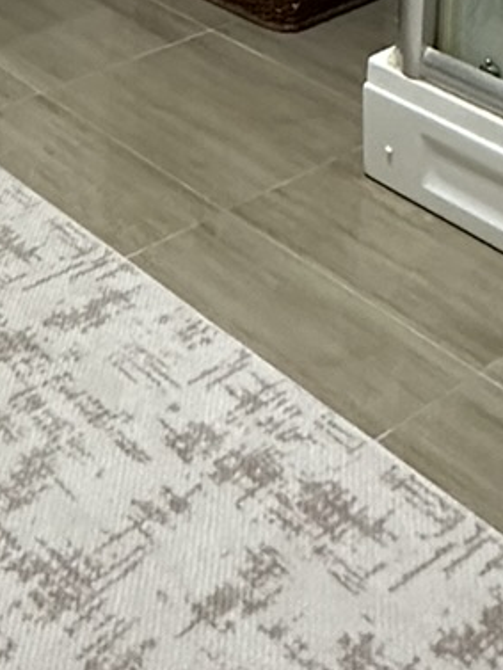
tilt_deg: -7.7
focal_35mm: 76
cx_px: -123
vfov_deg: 20.1
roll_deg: -1.1
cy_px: -464
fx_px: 1472
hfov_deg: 18.3
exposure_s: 1/60
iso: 320
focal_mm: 2.22
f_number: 2.2
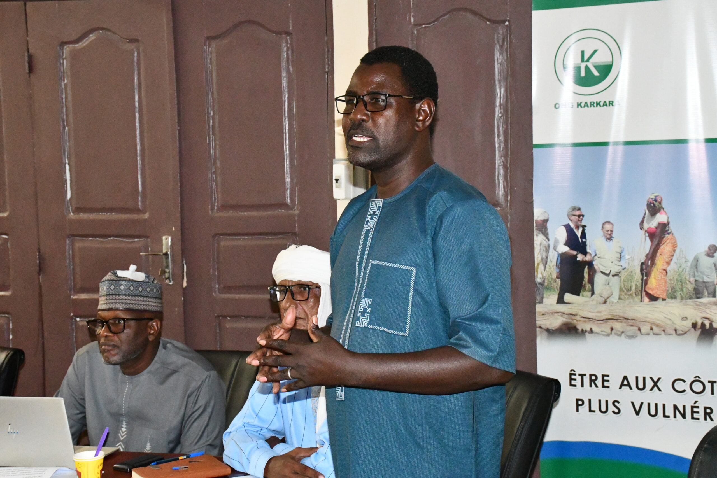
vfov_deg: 21.6
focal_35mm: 63
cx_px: 358
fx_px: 1255
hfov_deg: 31.9
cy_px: 239
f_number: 9
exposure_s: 1/60
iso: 10000
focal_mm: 42
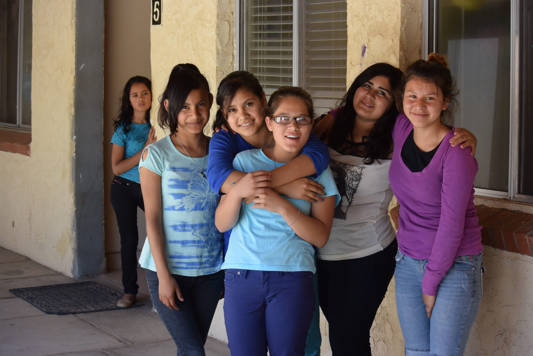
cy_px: 178
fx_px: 1199
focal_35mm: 81
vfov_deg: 16.9
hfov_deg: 25.1
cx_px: 266
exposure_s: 1/320
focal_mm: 30
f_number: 3.8
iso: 400
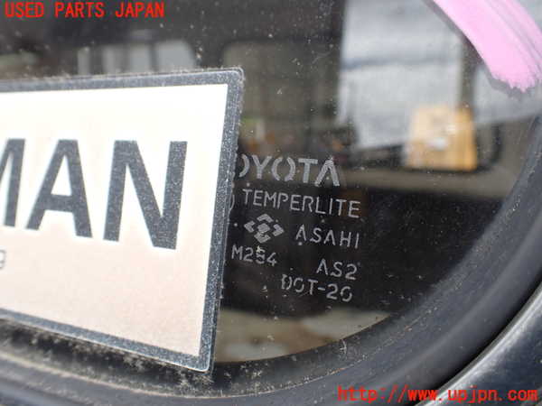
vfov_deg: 46.8
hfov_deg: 60.0
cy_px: 203
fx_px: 470
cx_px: 271
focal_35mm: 30
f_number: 3.2
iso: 100
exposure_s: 1/640
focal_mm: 5.4
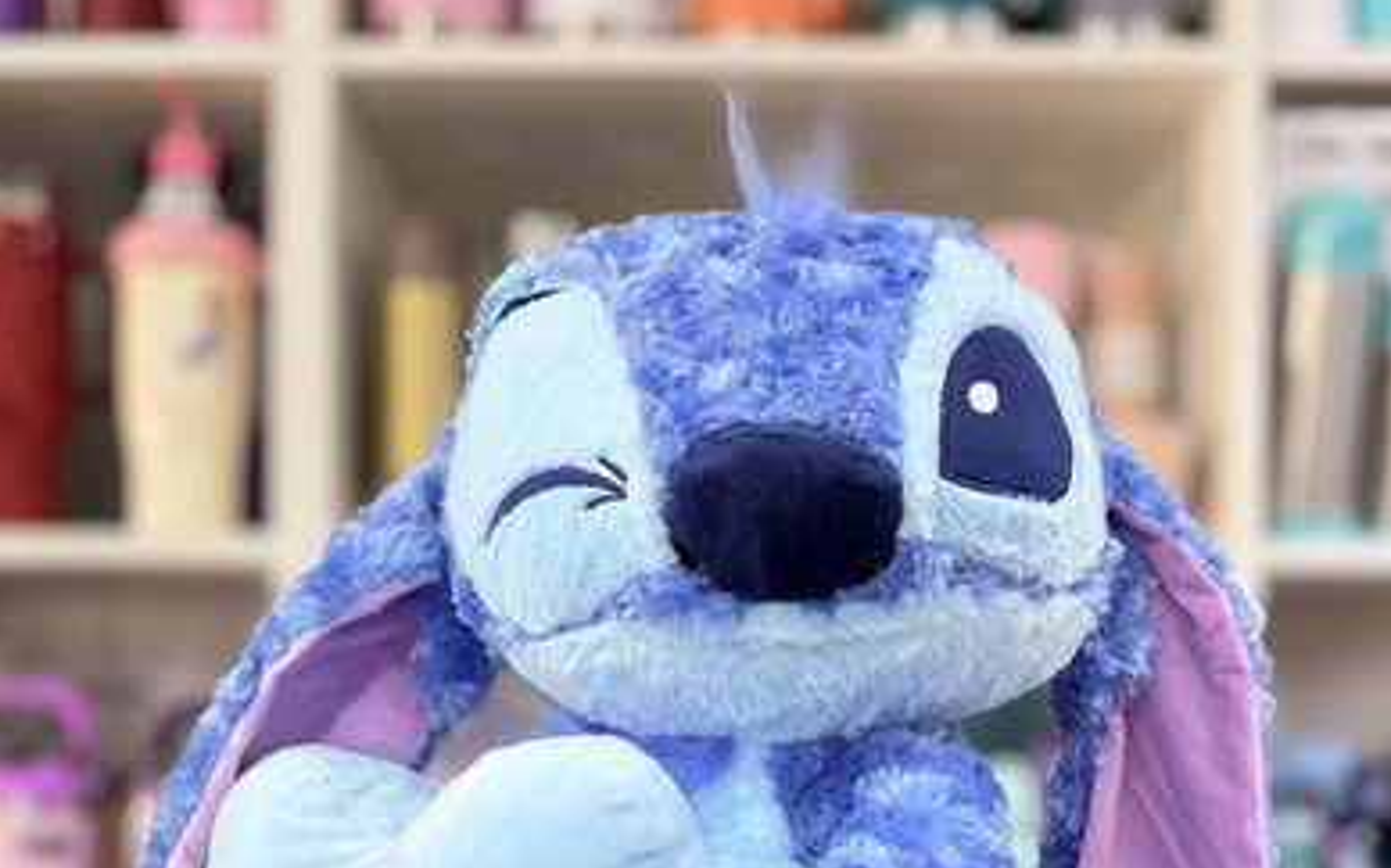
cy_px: 769
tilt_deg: -0.3
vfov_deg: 34.4
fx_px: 1326
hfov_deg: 55.4
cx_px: 703
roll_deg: -0.1
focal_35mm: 35
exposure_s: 1/50
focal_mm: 6.76
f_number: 1.78
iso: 200
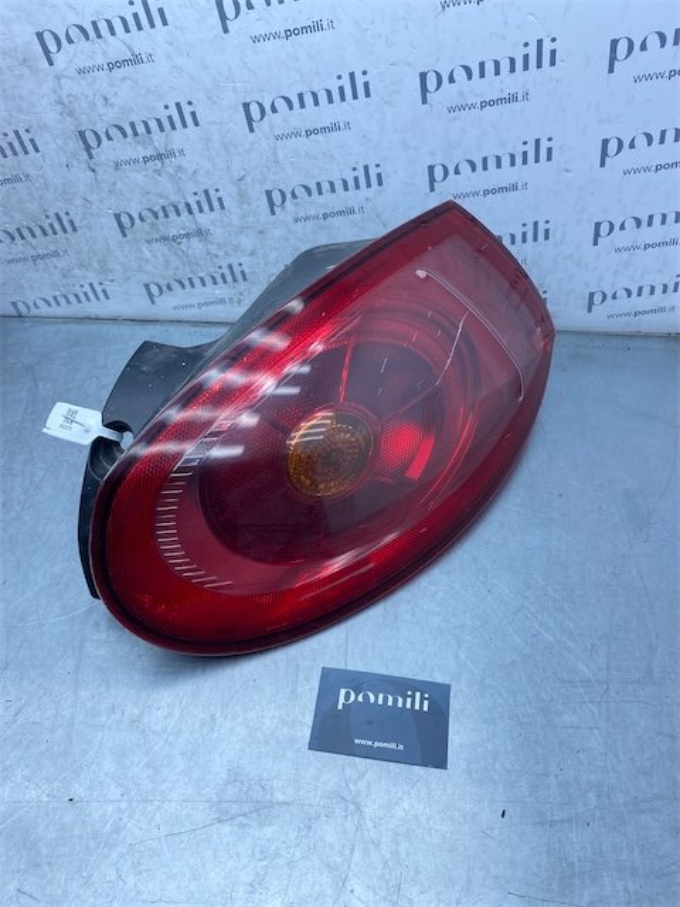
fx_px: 681
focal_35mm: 26
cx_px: 340
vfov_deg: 67.3
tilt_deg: -47.2
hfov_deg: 53.1
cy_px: 454
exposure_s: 1/767
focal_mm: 4.25
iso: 32
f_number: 1.8
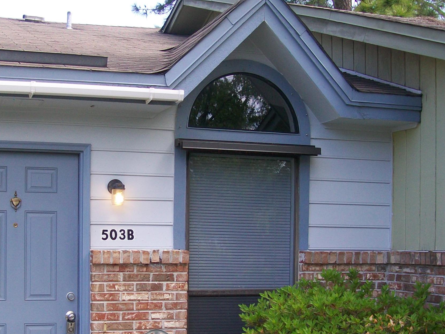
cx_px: 170
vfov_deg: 23.7
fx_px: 784
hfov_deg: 31.6
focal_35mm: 61
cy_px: 268
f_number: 2.7
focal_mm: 6.1
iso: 64
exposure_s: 1/250
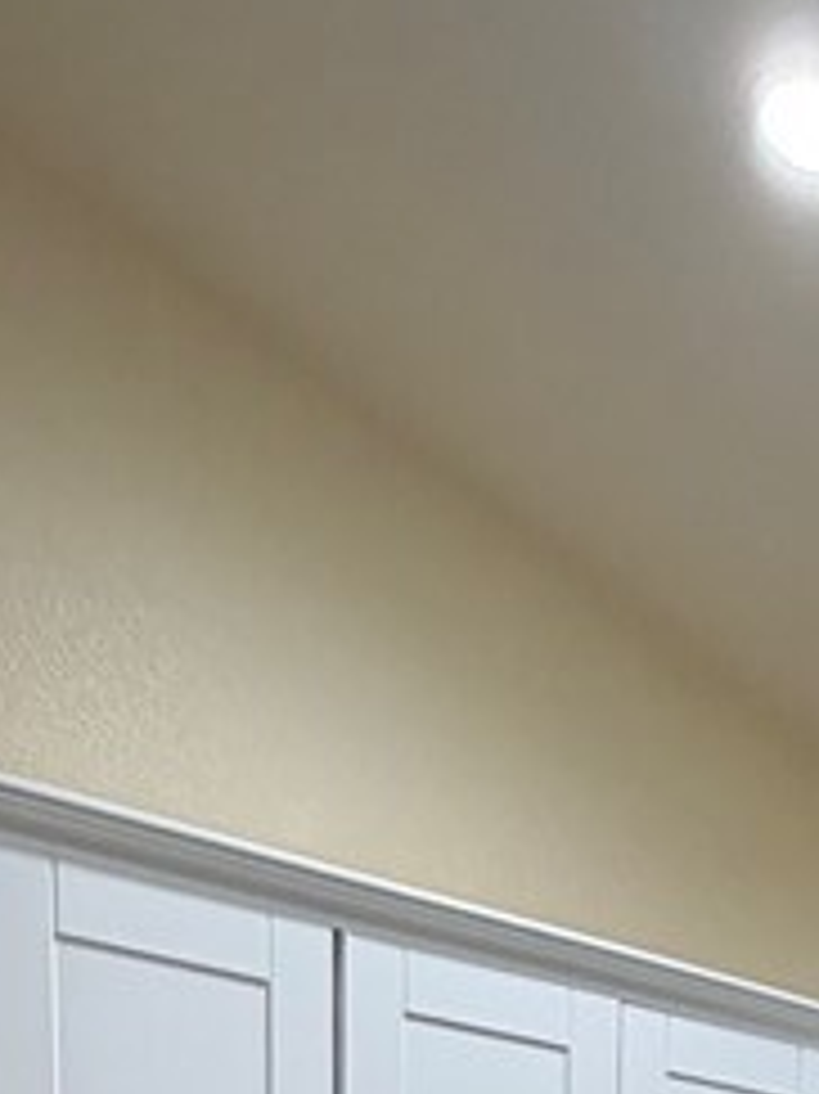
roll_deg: -1.1
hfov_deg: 23.3
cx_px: 900
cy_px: 1751
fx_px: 1863
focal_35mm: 59
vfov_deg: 23.8
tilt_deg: -8.8
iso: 160
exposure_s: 1/121
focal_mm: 2.22
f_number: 2.2
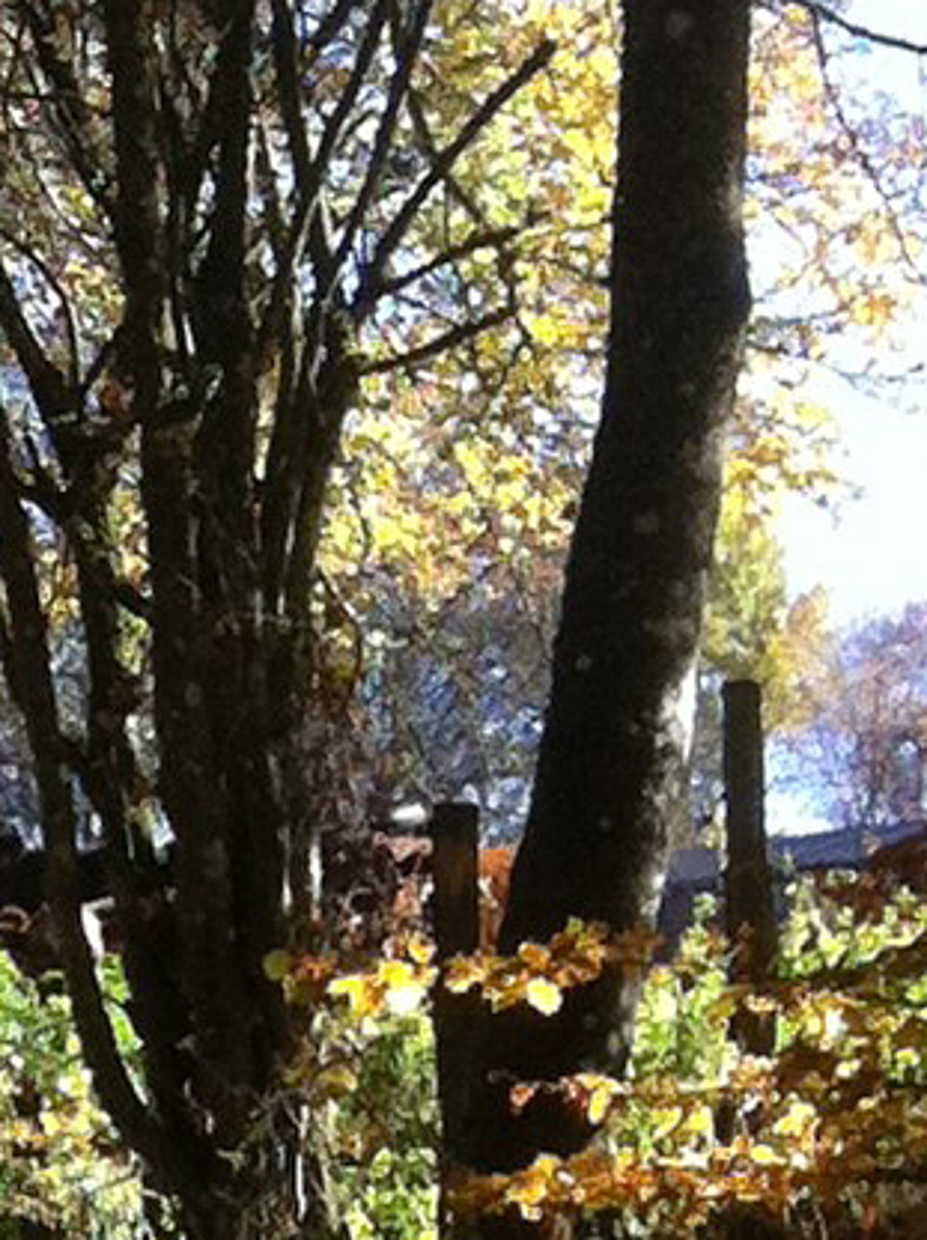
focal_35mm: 218
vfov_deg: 8.9
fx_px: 7800
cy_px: 1803
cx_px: -1583
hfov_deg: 6.4
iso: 80
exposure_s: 1/290
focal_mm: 3.85
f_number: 2.8
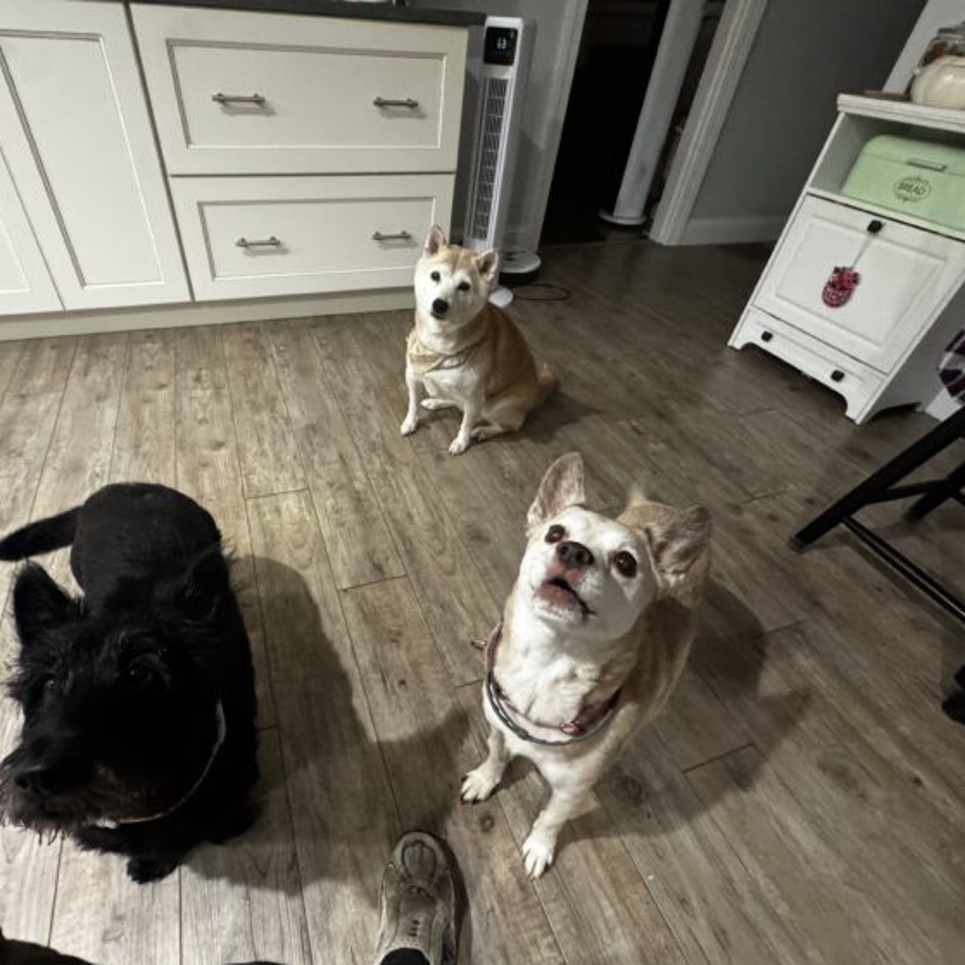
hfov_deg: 83.5
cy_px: 483
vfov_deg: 84.0
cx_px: 419
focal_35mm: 17
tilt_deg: -41.8
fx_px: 536
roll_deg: -4.0
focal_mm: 2.22
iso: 1000
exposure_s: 1/60
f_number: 2.2
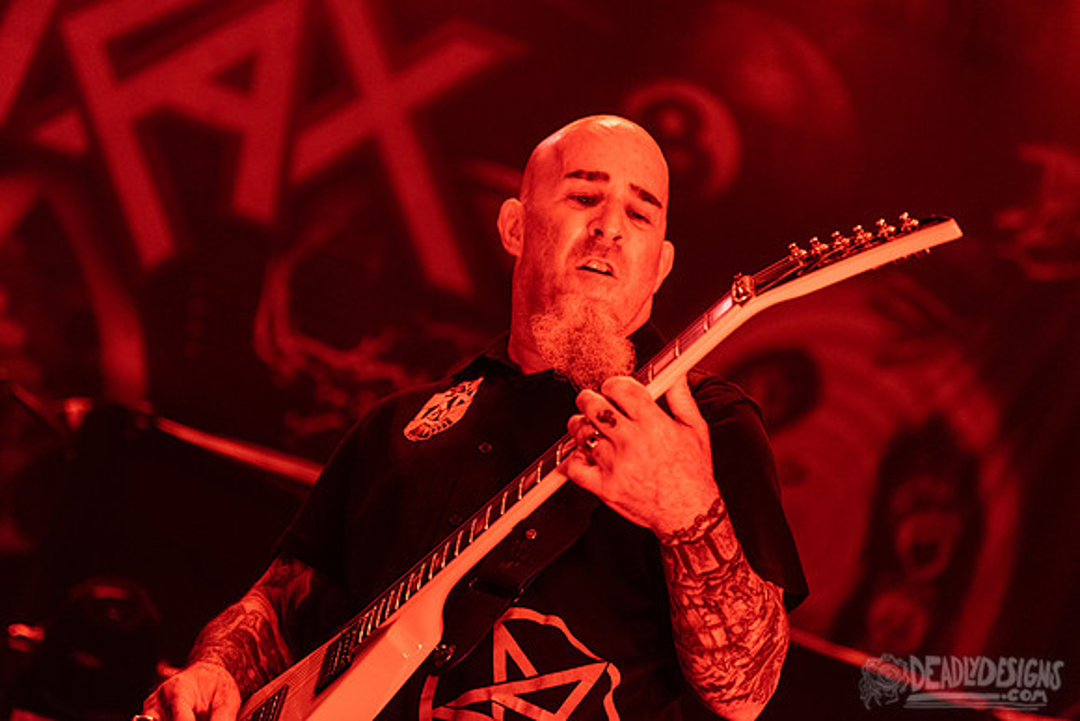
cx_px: 540
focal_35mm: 76
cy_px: 308
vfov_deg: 18.0
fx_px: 2269
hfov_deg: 26.8
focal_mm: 66
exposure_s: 1/640
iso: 2500
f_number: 3.2
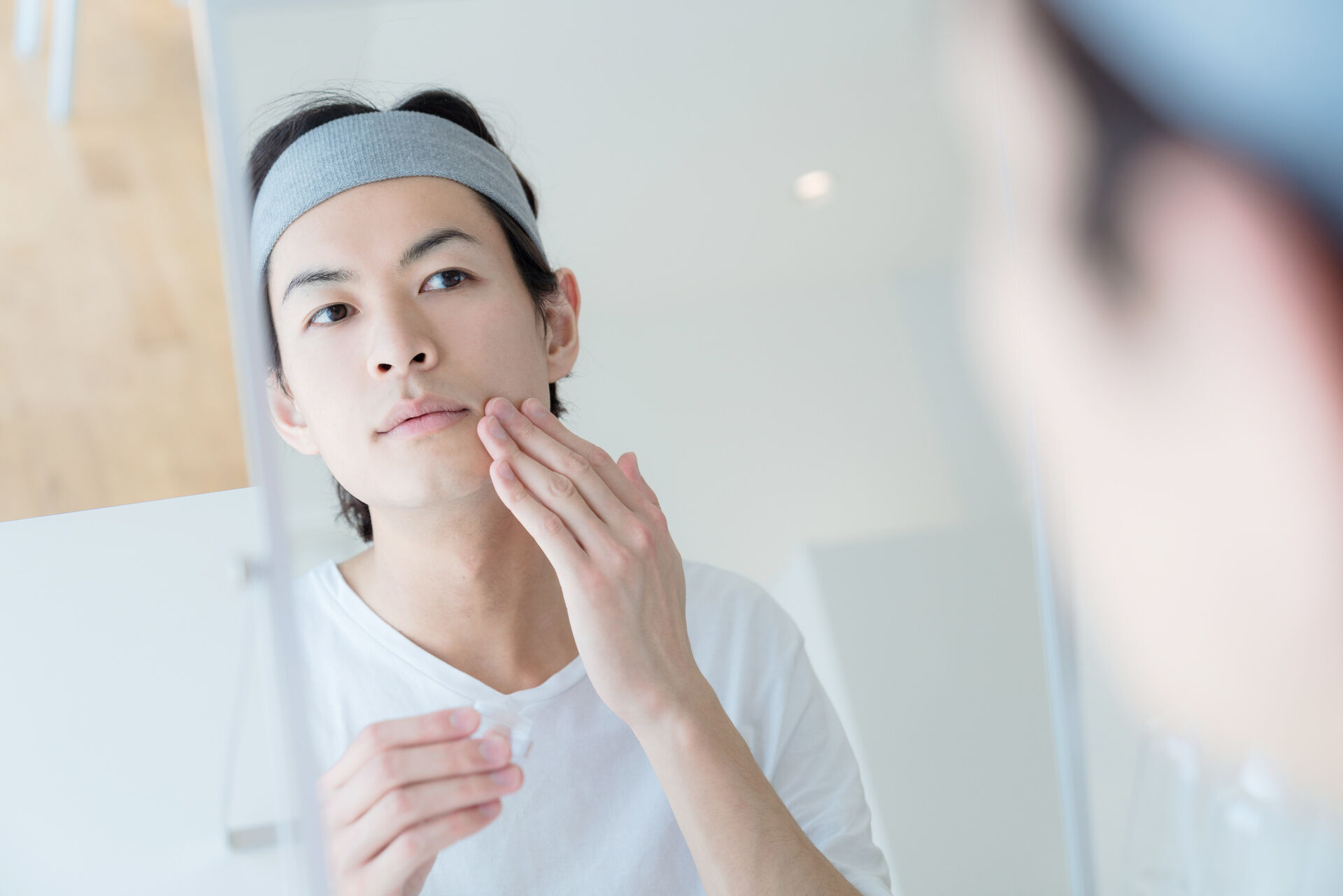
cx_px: 672
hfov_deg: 37.5
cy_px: 448
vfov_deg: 25.5
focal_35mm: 53
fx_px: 1978
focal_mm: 53
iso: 100
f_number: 2.8
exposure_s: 1/320
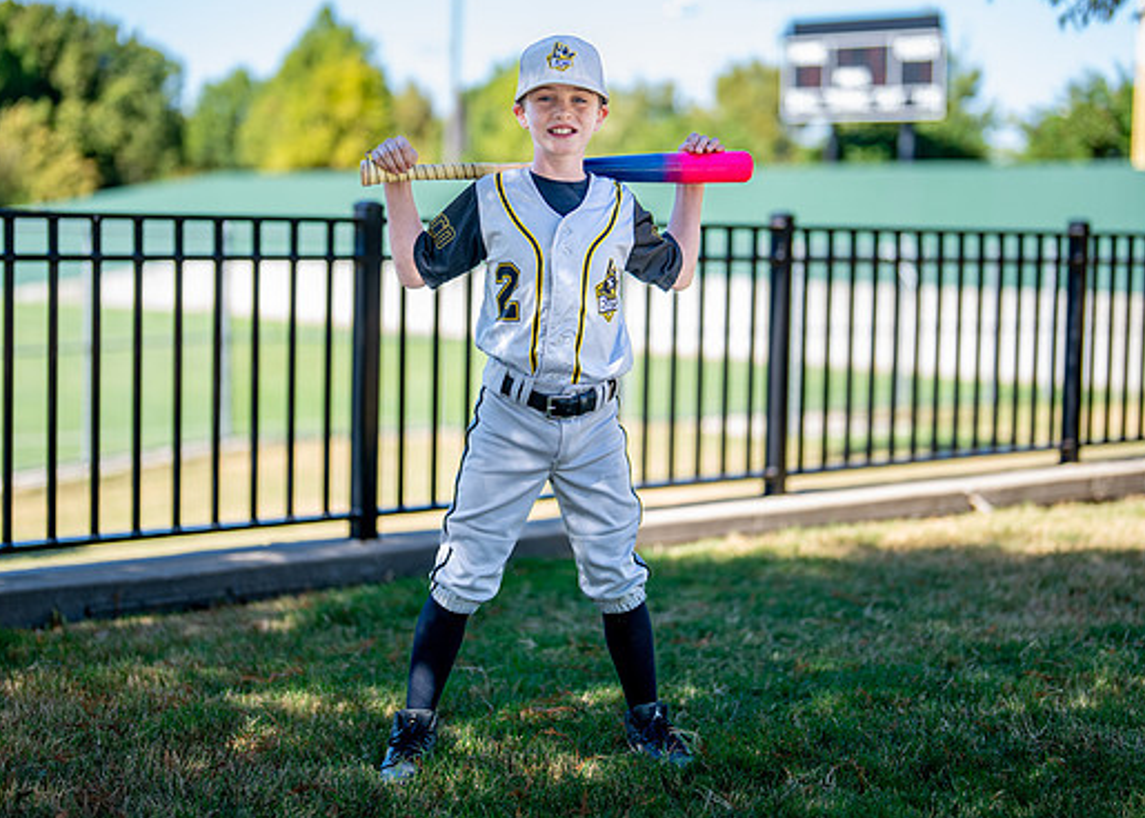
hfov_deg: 29.4
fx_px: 2179
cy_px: 345
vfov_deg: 21.2
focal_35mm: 67
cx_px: 579
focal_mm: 50
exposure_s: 1/1600
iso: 100
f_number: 1.2
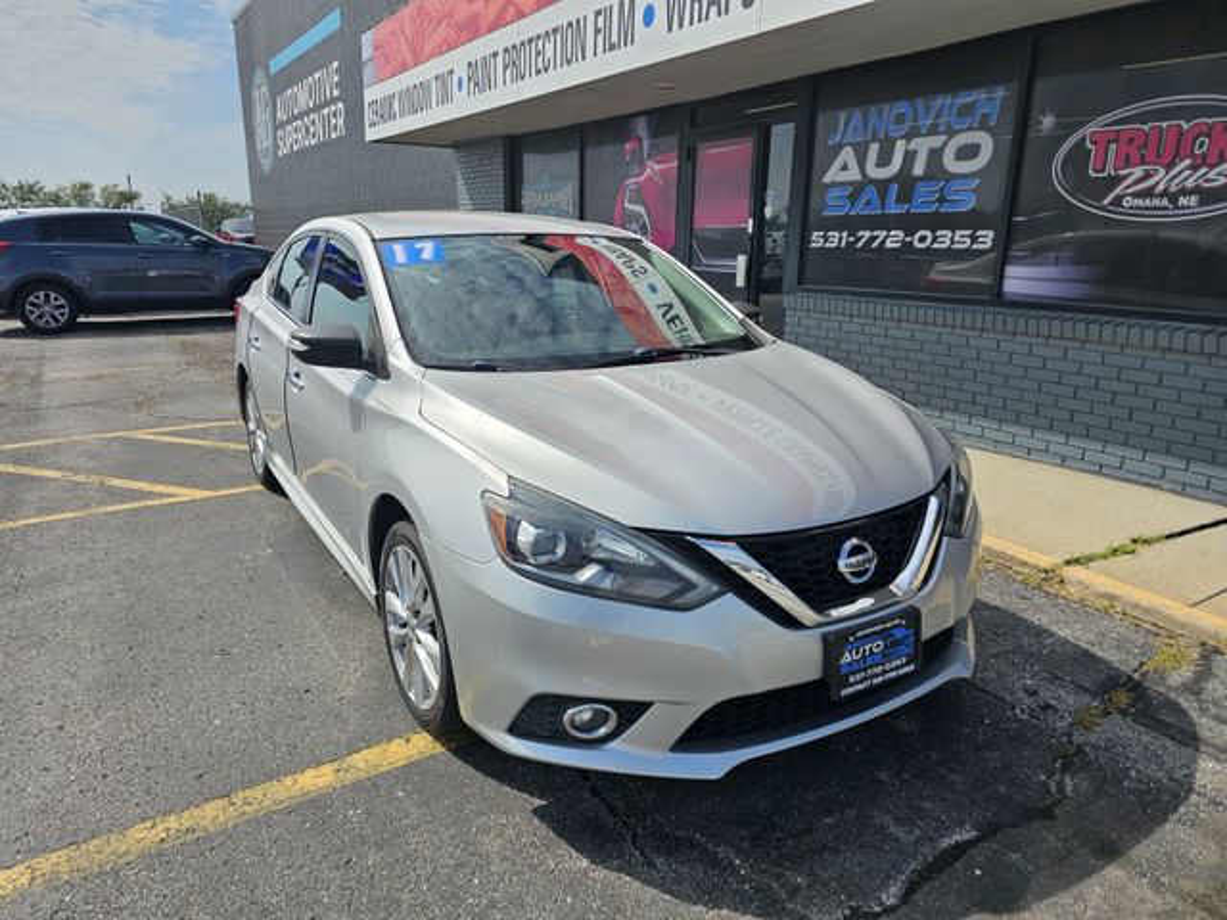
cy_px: 460
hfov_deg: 73.9
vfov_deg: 58.9
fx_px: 815
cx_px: 614
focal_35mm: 23
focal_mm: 6.3
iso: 10
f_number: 1.7
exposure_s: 1/1300
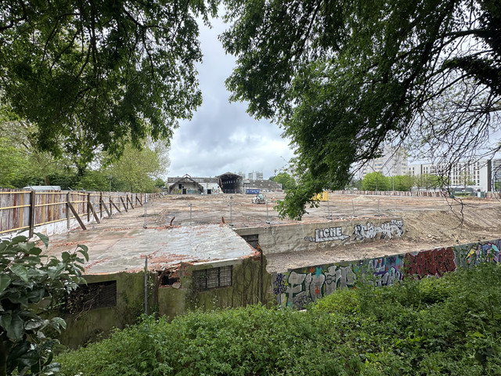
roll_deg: +0.3
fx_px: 203
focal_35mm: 14
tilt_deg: +0.6
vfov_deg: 85.7
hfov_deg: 102.1
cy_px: 188
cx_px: 250
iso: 40
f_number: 2.2
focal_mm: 2.22
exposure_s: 1/169
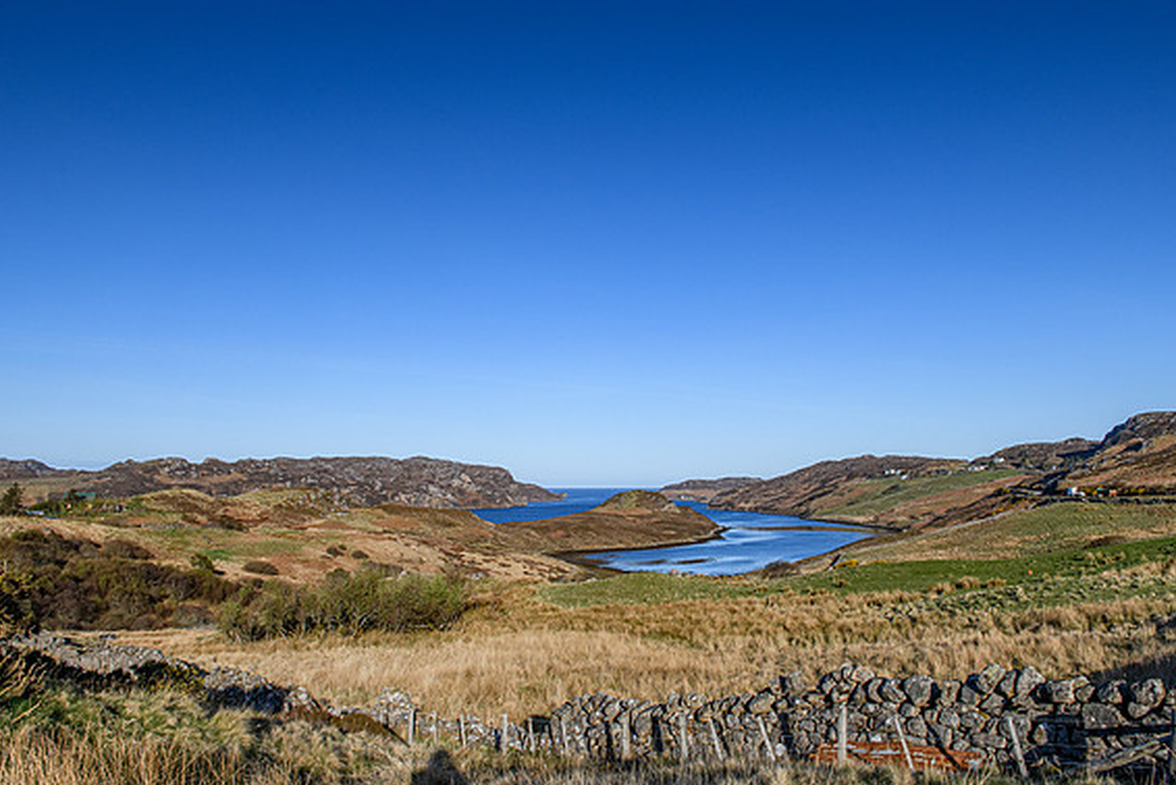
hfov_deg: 65.4
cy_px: 389
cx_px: 594
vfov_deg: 46.5
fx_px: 915
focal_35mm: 28
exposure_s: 1/1250
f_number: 10
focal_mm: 27
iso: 800
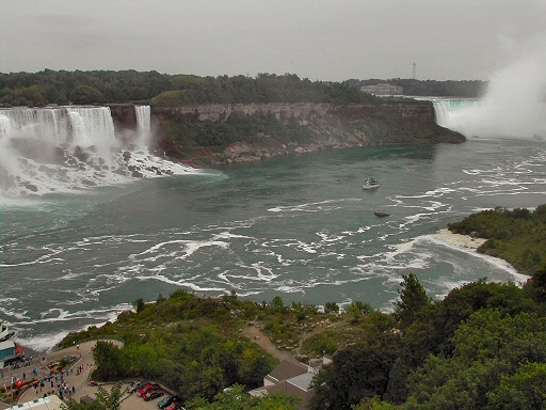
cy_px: 205
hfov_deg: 49.0
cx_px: 273
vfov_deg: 37.7
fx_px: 599
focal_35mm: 38
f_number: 7.6
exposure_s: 1/97.2
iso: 100
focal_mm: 8
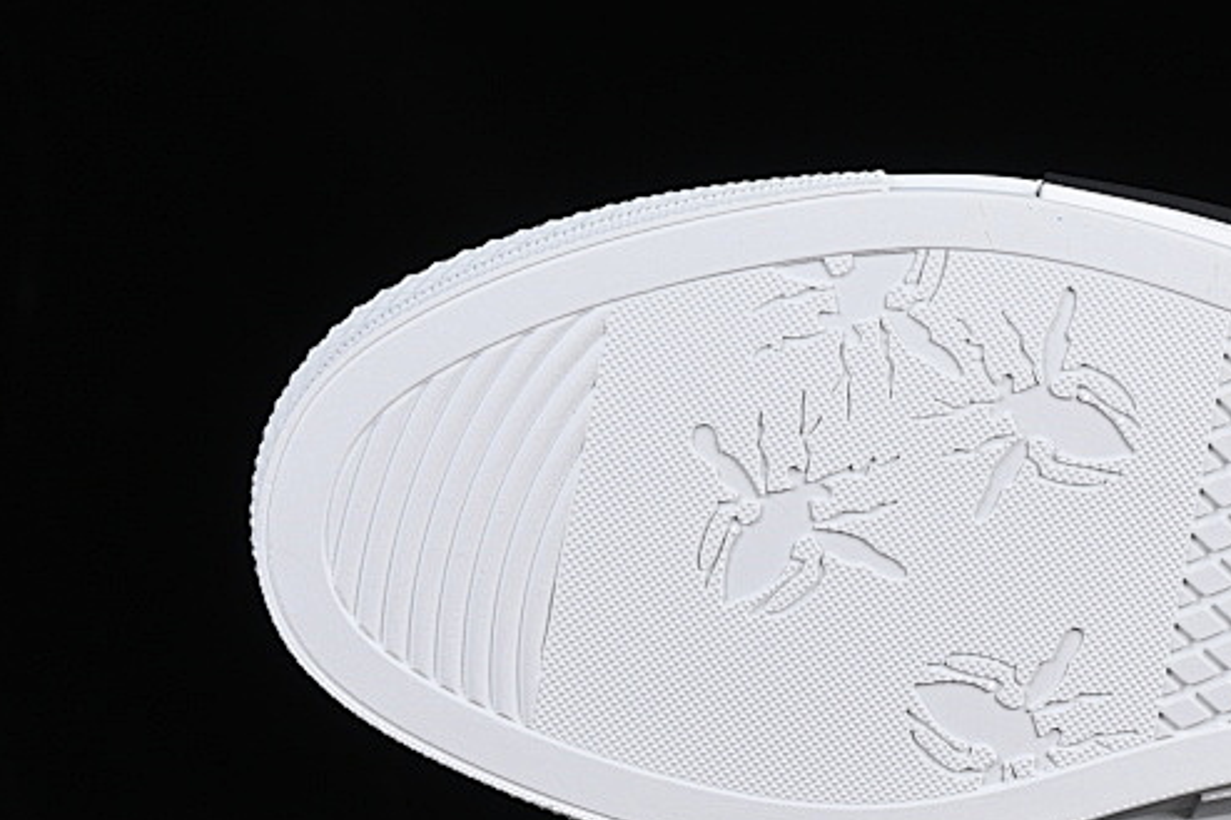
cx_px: 1214
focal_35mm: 164
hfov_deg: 12.4
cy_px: 334
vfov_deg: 8.4
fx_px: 5606
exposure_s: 1/80
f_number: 8
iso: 160
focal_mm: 50
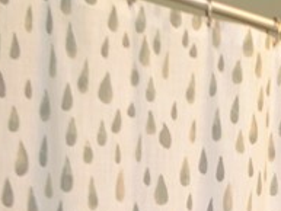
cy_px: 362
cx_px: 495
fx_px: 658
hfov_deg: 18.9
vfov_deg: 15.9
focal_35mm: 81
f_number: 3.5
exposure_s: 1/60
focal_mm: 10
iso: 450
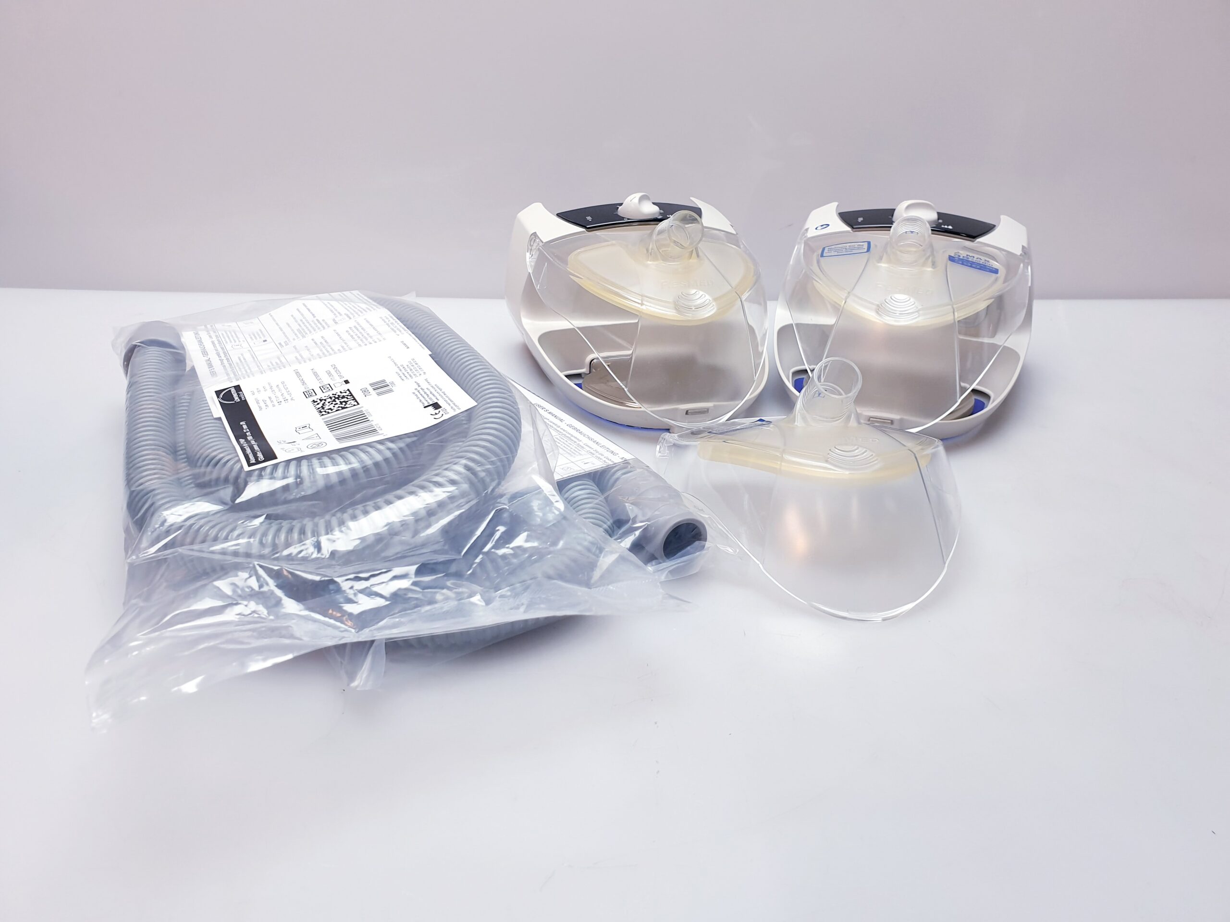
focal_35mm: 26
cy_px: 461
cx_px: 615
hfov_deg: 67.3
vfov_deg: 53.1
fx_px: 924
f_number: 2.4
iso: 100
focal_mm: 4.3
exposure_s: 1/100
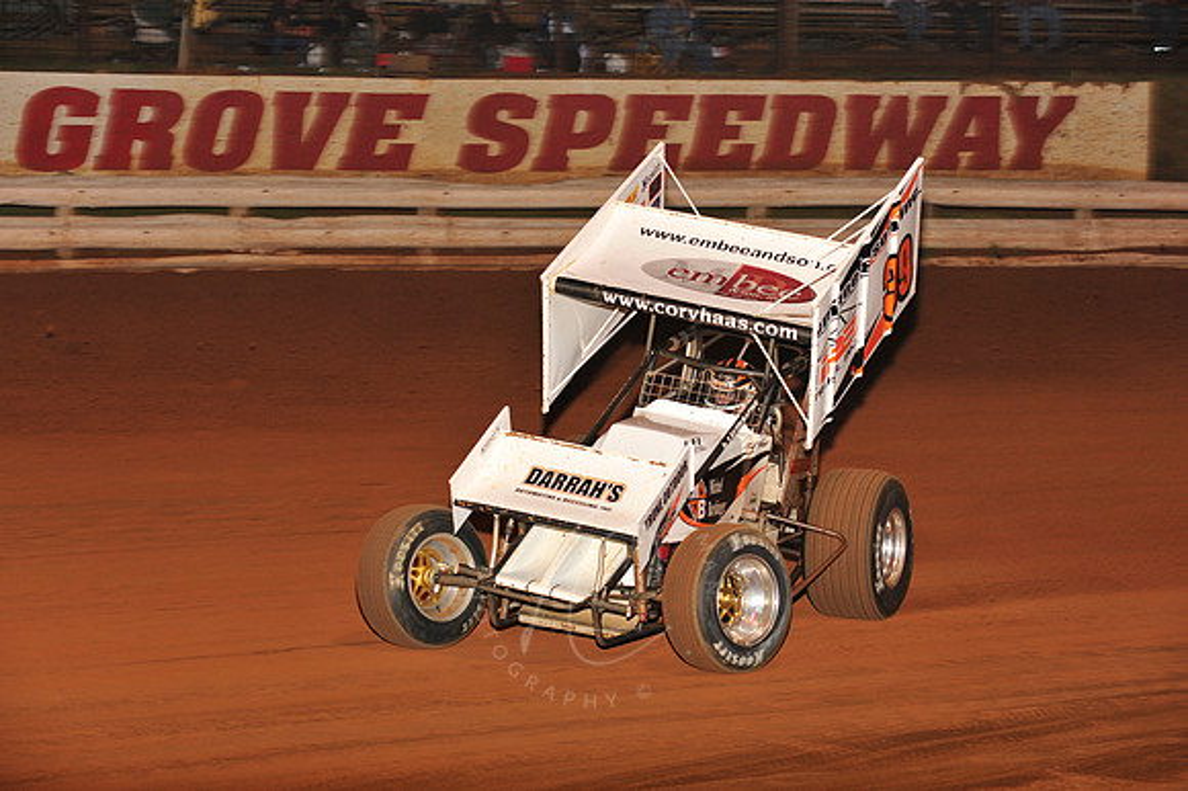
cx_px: 594
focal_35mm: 112
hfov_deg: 18.3
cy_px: 396
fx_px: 3694
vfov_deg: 12.2
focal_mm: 112
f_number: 6.3
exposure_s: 1/320
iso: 1000
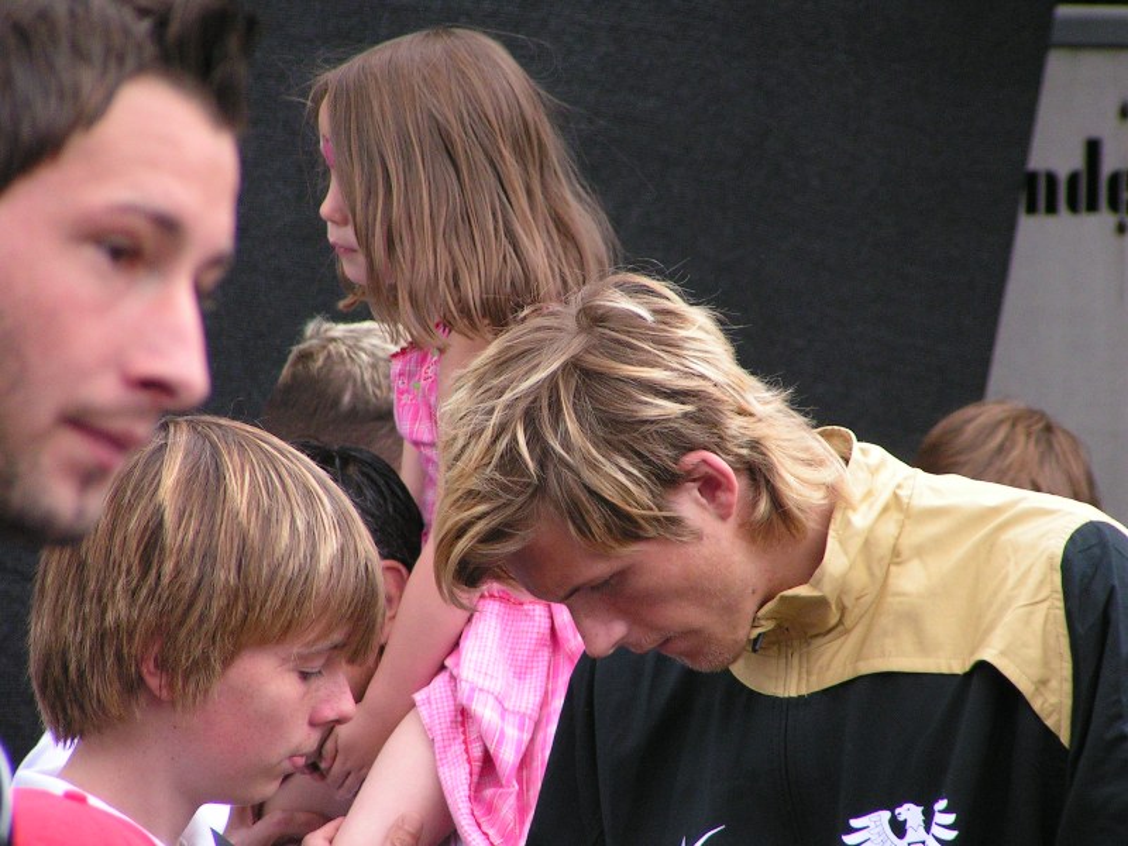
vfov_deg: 4.0
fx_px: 11992
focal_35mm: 368
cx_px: 564
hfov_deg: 5.4
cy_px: 423
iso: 160
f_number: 3.5
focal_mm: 56.3
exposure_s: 1/400
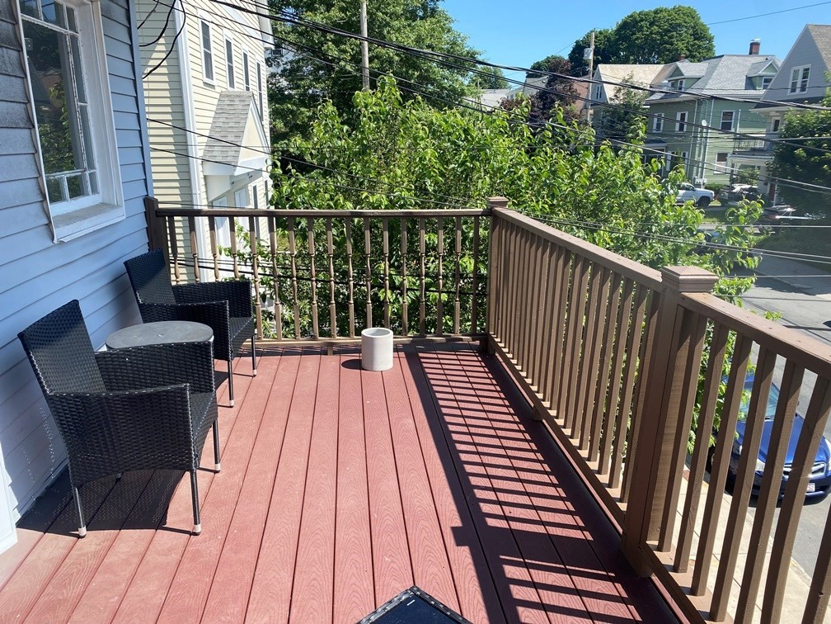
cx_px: 416
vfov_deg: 53.1
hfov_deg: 67.3
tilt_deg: -17.2
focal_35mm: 26
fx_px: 624
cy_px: 312
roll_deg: -0.1
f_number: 1.8
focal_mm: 4.25
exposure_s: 1/1182
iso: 32
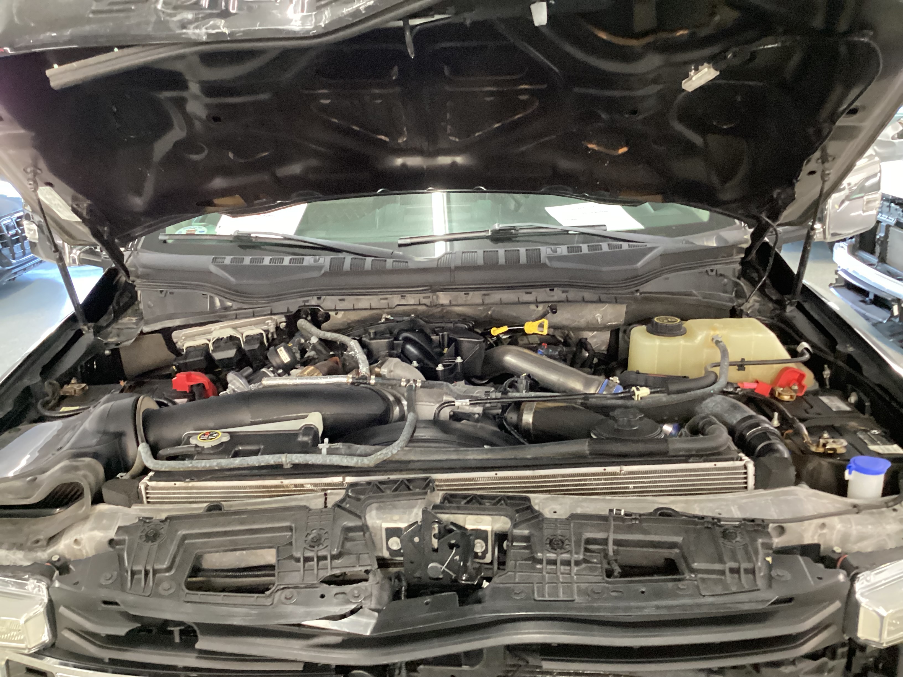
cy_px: 338
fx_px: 809
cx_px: 452
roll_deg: +3.3
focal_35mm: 31
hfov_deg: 58.4
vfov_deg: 45.4
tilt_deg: -20.1
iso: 640
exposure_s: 1/30
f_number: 2.4
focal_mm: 3.3
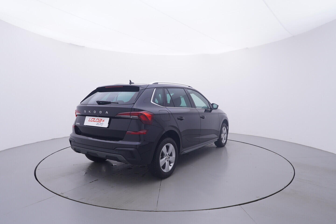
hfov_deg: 77.3
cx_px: 168
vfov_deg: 56.2
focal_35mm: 22
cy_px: 112
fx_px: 210
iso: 200
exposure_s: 1/80
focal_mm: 15
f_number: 5
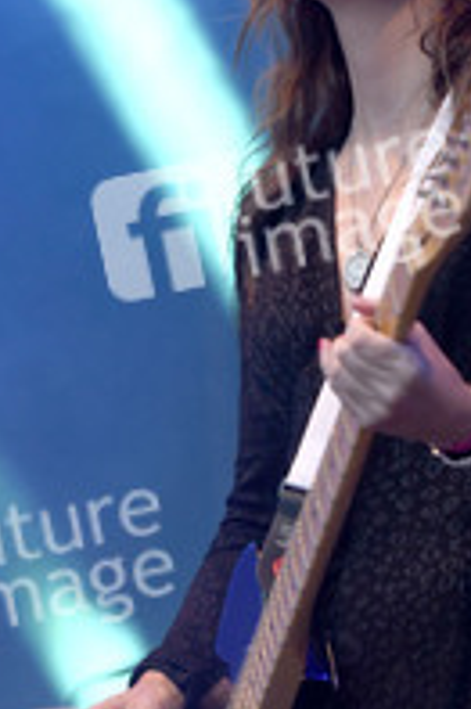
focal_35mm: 305
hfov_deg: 4.5
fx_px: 5996
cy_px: 396
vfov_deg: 6.8
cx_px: 381
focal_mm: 150
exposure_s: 1/160
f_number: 3.5
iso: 1250
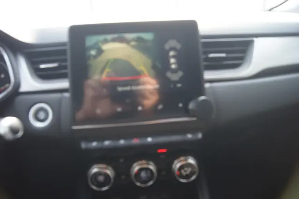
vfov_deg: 47.9
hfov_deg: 67.4
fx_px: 224
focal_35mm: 27
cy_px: 100
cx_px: 150
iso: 100
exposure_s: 1/40
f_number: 4.5
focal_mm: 18
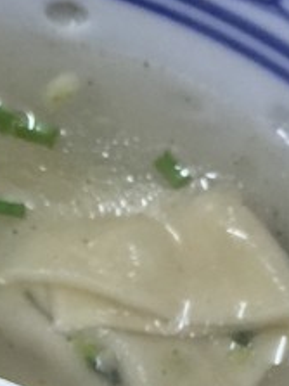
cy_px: 492
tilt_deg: -62.9
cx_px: -161
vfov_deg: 13.7
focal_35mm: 139
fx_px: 1549
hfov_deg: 10.3
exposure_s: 1/17
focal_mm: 4.15
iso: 64
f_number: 2.2
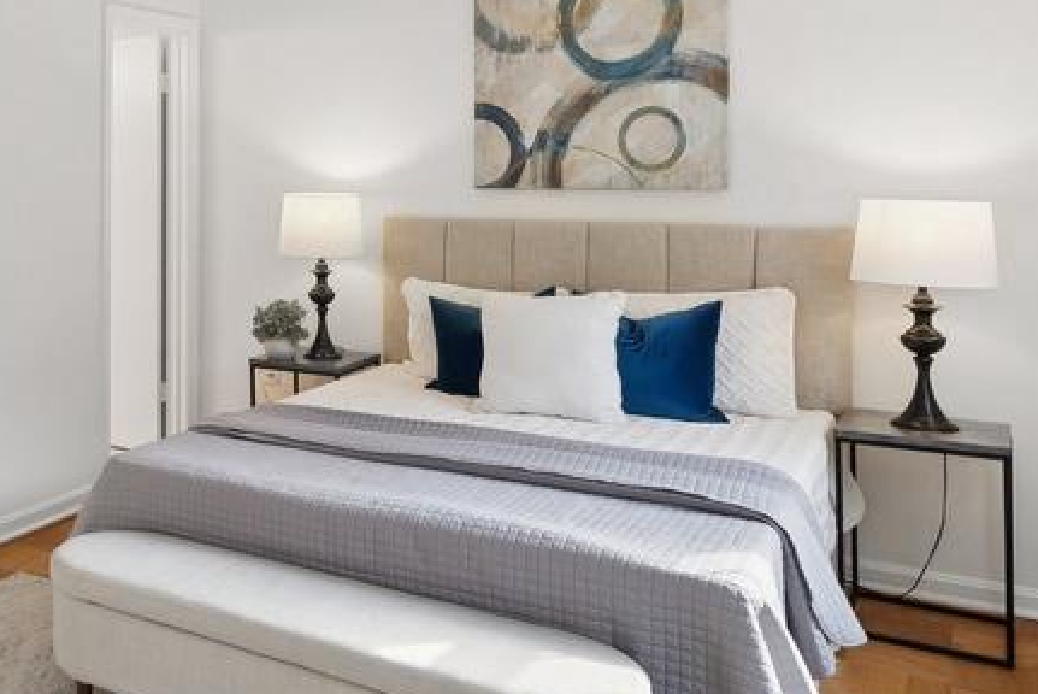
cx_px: 53
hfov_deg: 44.7
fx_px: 1096
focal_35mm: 38
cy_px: 198
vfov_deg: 34.6
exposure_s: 1/160
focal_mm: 16
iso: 2500
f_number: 7.1
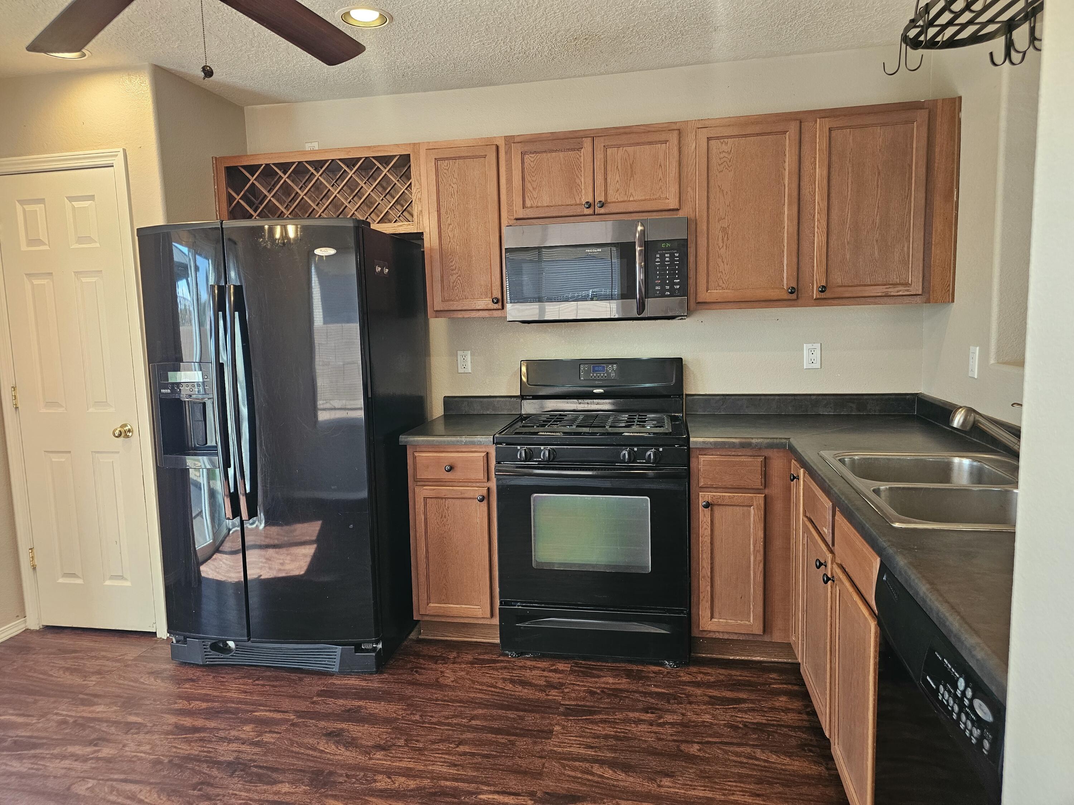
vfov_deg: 58.9
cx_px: 537
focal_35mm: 23
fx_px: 714
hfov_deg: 73.9
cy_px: 402
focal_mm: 6.3
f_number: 1.7
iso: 200
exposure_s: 1/120
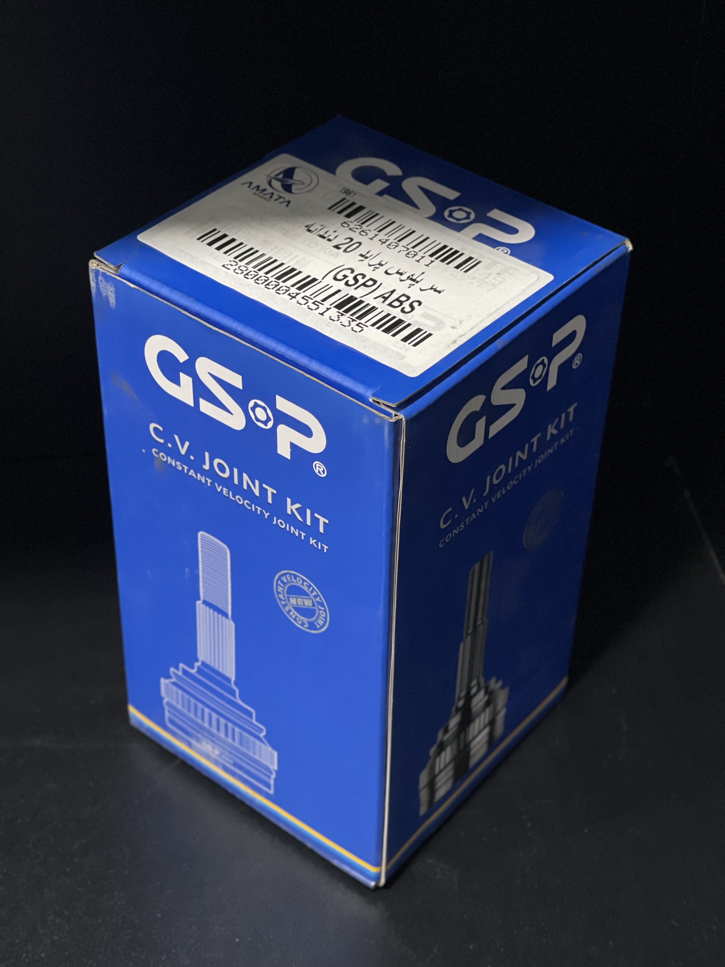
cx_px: 362
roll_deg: +0.6
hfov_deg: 22.9
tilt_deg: -40.6
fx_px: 1787
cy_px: 484
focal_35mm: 64
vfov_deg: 30.3
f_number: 2.2
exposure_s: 1/33
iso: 160
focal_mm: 7.5
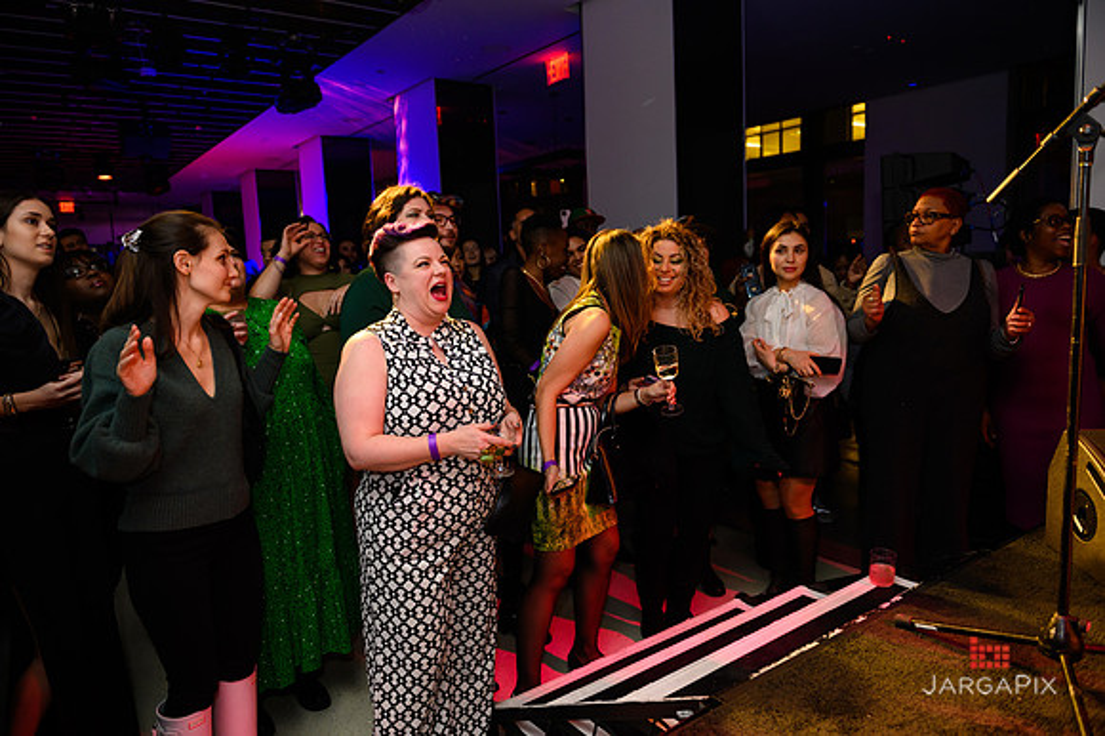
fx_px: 736
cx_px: 552
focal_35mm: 24
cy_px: 368
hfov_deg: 73.8
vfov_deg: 53.1
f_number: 4
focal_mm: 24
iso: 1600
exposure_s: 1/200
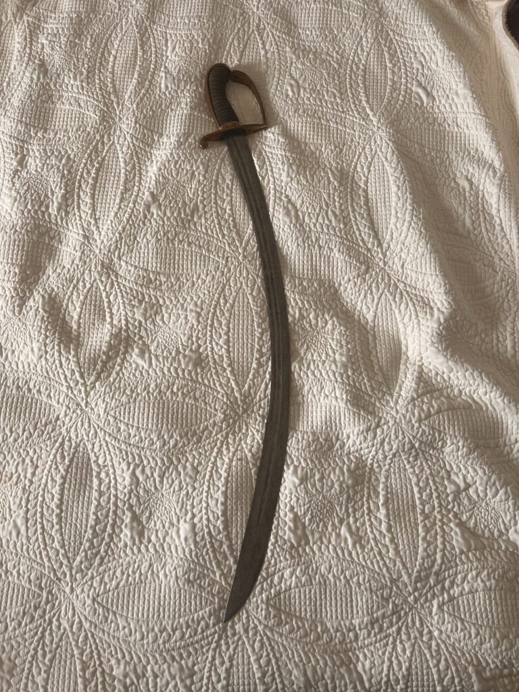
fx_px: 520
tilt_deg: -73.1
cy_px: 346
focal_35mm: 26
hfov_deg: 53.1
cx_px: 260
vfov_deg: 67.3
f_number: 1.5
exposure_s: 1/120
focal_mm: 5.7
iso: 125
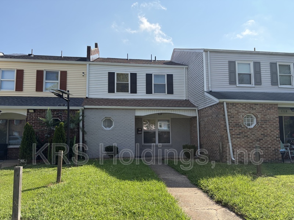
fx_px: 221
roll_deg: +0.9
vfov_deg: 53.1
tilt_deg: +6.9
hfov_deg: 67.3
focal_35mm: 26
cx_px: 147
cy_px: 110
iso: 64
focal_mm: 5.96
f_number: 1.6
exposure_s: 1/5348
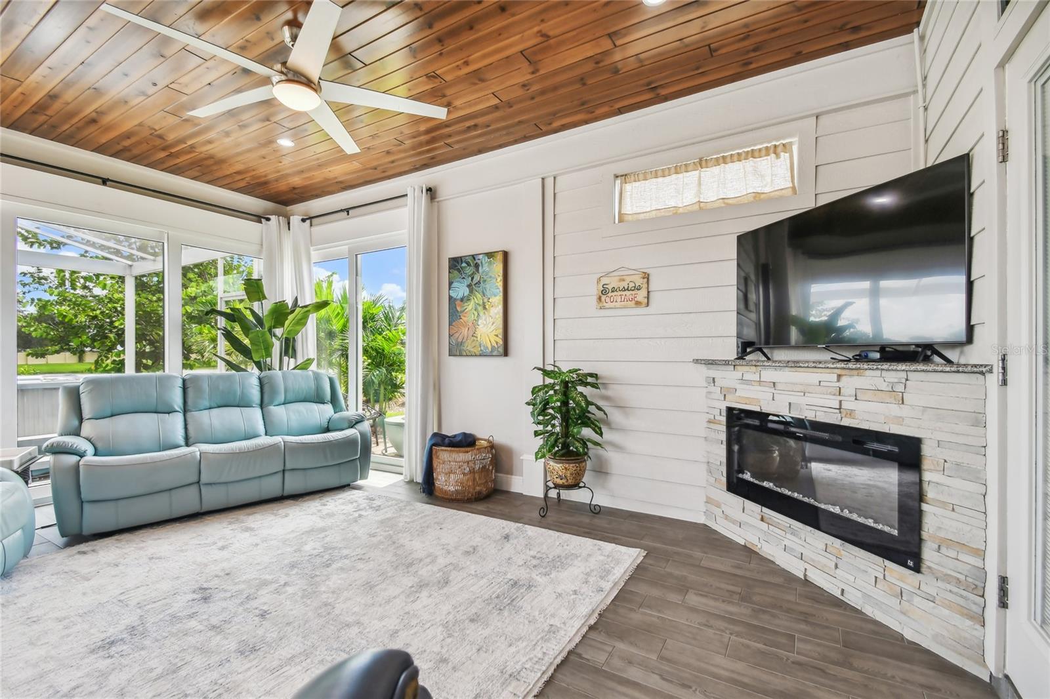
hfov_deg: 100.4
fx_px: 437
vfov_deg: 77.3
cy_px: 350
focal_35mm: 15
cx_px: 525
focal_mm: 10
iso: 100
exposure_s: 1/100
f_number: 7.1
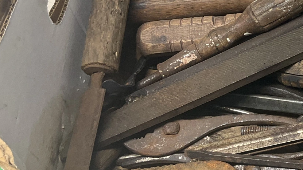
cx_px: 336
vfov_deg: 15.6
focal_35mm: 76
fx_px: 611
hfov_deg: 25.7
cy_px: -1
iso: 40
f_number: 1.8
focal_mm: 3
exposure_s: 1/60
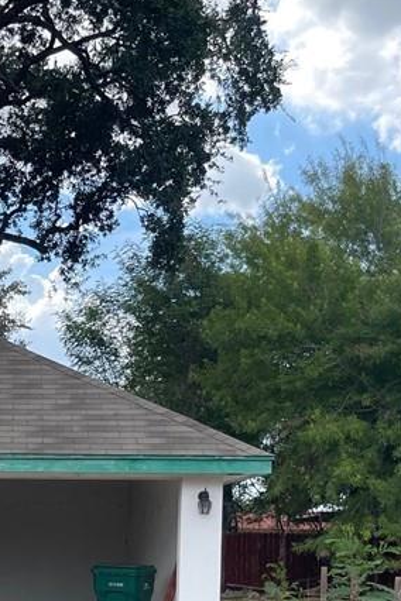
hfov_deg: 19.8
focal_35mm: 65
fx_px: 1086
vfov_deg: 29.7
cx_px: -69
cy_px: 533
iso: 32
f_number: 1.6
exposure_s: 1/1152
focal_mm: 5.1
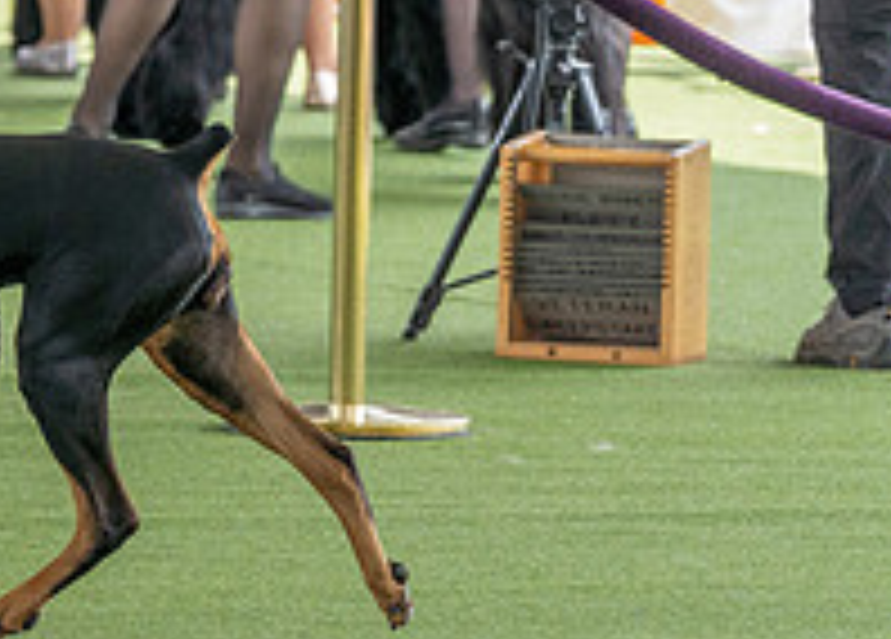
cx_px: -203
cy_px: -268
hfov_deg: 4.0
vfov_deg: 2.9
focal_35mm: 499
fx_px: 12645
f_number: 4.5
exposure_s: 1/800
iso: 800
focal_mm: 136
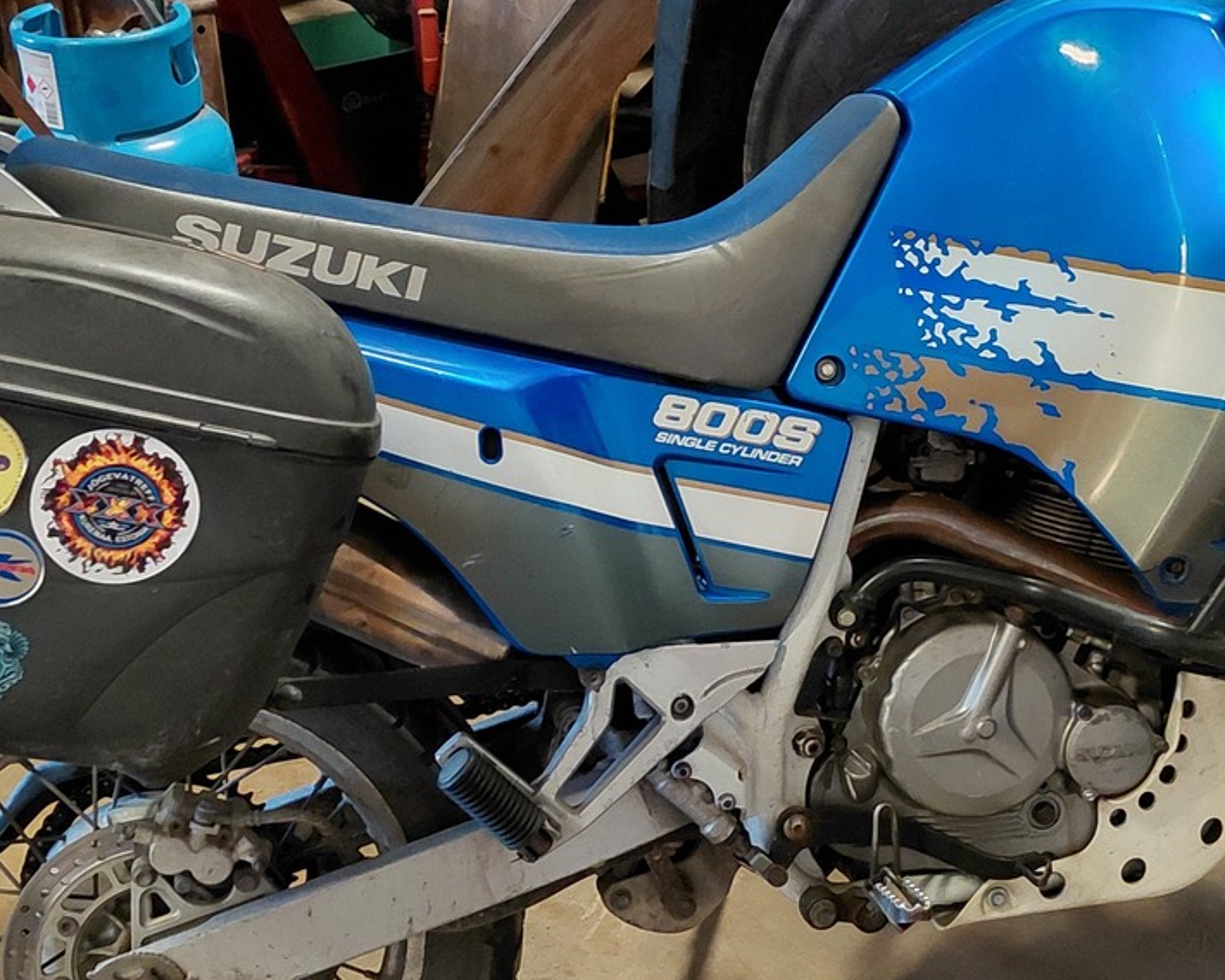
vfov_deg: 27.6
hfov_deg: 34.1
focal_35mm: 55
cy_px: 481
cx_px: 702
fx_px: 1994
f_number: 1.8
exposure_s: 1/25
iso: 1250
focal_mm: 4.69
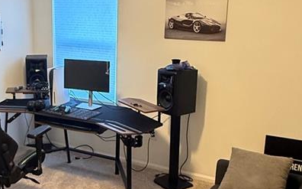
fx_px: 370
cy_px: 88
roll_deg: +0.4
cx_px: 101
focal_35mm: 45
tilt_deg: -11.4
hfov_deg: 43.8
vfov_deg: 28.5
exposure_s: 1/60
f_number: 2.2
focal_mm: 2.22
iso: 800
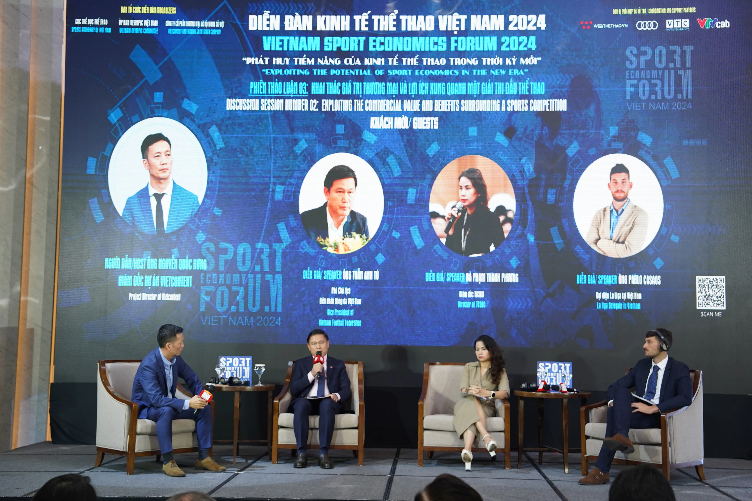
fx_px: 1023
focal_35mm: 49
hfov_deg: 40.3
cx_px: 376
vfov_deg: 27.5
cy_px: 250
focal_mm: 49
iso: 1600
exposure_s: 1/250
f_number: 4
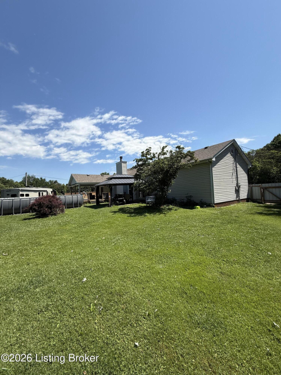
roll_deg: +2.5
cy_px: 188
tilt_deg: +3.3
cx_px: 140
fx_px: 152
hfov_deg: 85.7
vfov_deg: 102.1
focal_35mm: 14
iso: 50
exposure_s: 1/1848
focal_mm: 2.22
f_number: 2.2
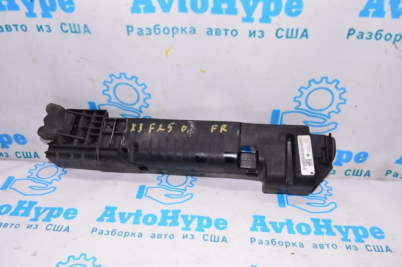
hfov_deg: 62.0
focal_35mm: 30
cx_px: 201
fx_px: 335
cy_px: 134
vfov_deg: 43.5
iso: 1600
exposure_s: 1/200
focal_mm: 20
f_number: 8
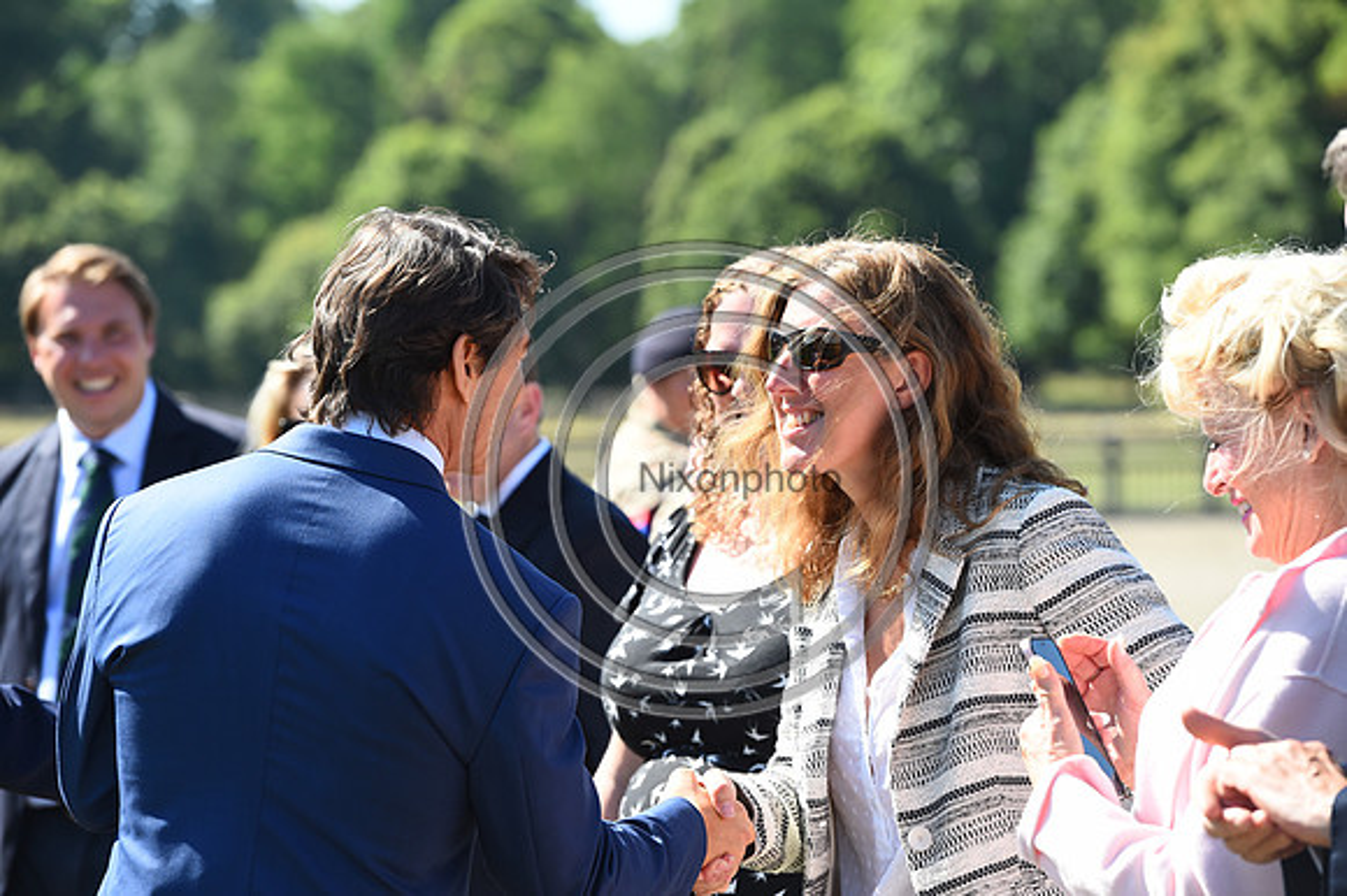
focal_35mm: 175
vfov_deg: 7.8
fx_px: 6544
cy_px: 448
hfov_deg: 11.8
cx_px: 674
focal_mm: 175
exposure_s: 1/1250
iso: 720
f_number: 6.3
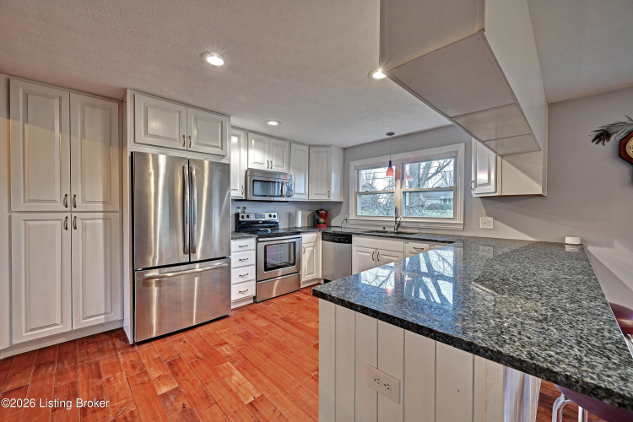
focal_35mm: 14
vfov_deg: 81.2
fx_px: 246
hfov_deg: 104.3
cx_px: 316
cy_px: 211
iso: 320
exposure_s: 1/3.33
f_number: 8
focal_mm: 14
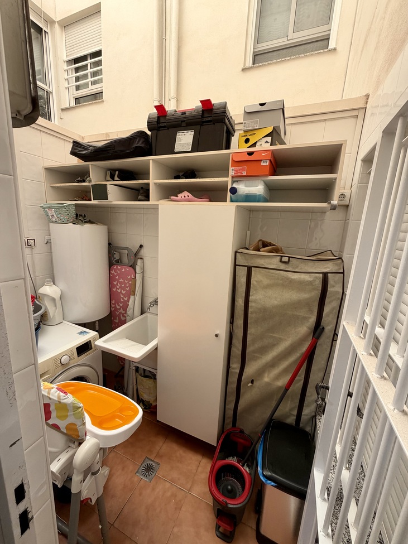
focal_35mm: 14
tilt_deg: -13.0
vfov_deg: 102.1
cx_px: 204
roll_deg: -3.7
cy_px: 272
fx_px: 220
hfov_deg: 85.7
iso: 125
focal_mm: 2.22
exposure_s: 1/121
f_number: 2.2
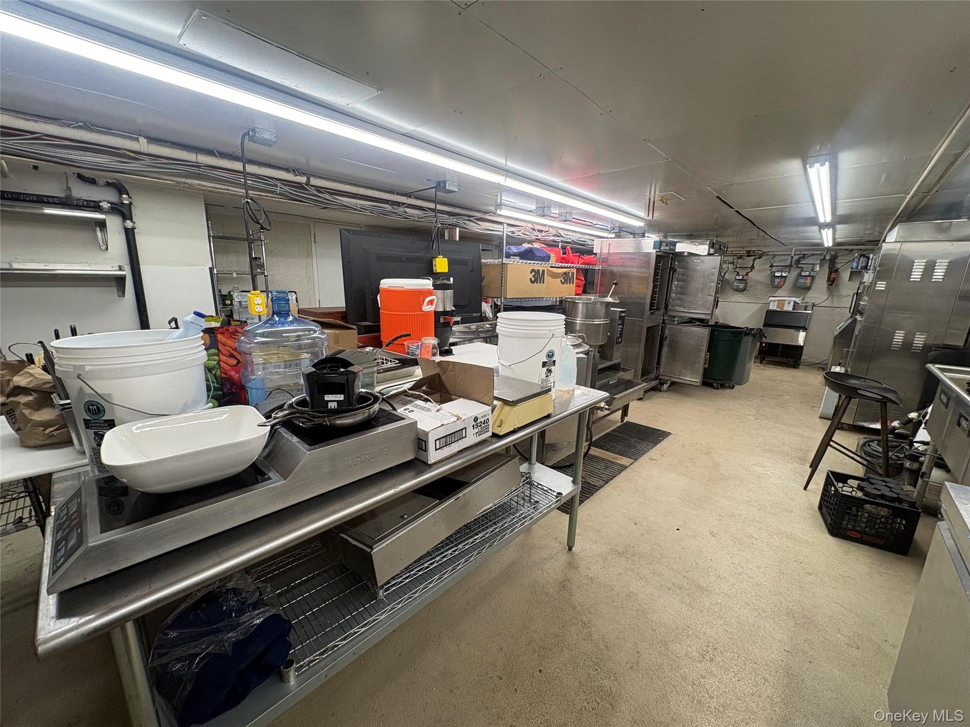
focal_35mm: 14
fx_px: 392
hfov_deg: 102.1
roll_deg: -1.4
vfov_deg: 85.7
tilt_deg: -12.4
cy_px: 364
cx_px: 485
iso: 100
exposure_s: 1/120
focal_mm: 2.22
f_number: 2.2
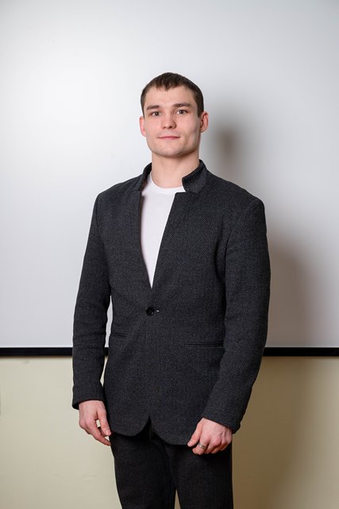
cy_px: 254
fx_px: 988
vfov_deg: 28.8
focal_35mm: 70
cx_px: 170
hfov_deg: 19.5
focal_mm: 70
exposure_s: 1/160
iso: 160
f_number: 5
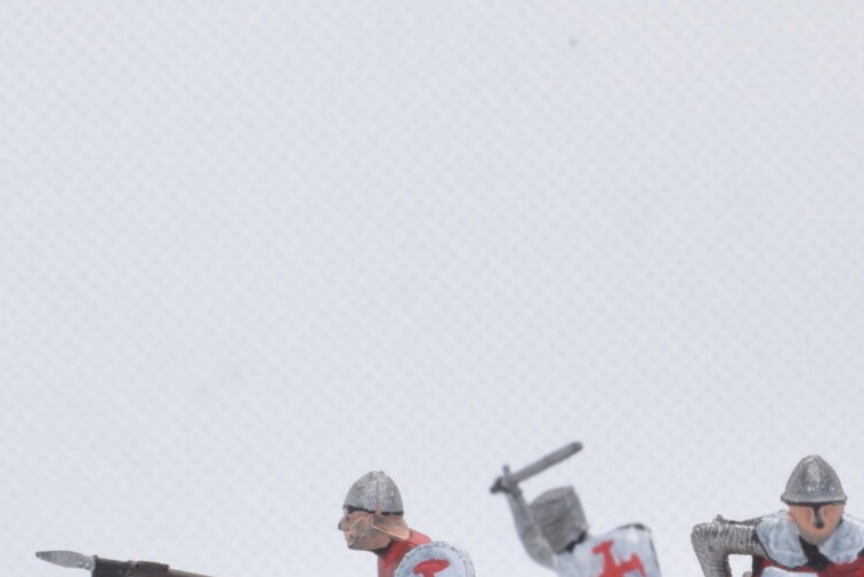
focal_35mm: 142
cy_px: 652
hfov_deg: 14.3
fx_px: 3408
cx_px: 778
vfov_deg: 9.6
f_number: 14
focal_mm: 28
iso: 800
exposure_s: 1/60
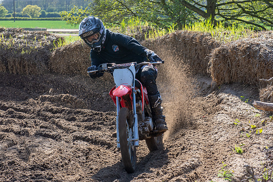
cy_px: 92
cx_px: 131
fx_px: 1135
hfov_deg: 13.7
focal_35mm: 150
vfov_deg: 9.2
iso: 200
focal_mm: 70
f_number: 6.3
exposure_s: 1/250
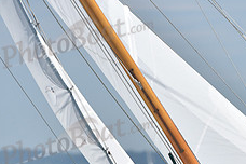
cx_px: 210
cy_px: 181
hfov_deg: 2.0
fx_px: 6942
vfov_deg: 1.4
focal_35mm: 1016
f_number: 7.1
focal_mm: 400
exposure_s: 1/1250
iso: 250
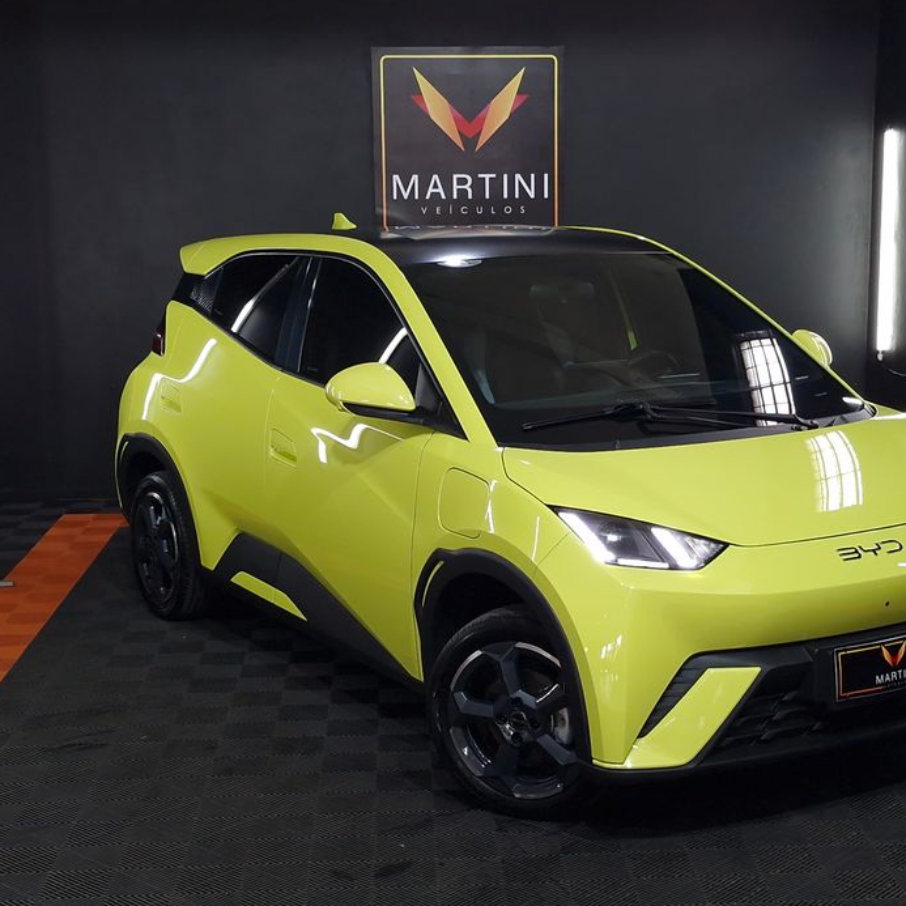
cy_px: 442
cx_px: 511
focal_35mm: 28
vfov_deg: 57.3
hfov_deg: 57.1
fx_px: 829
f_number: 1.8
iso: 80
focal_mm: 5.54
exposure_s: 1/60
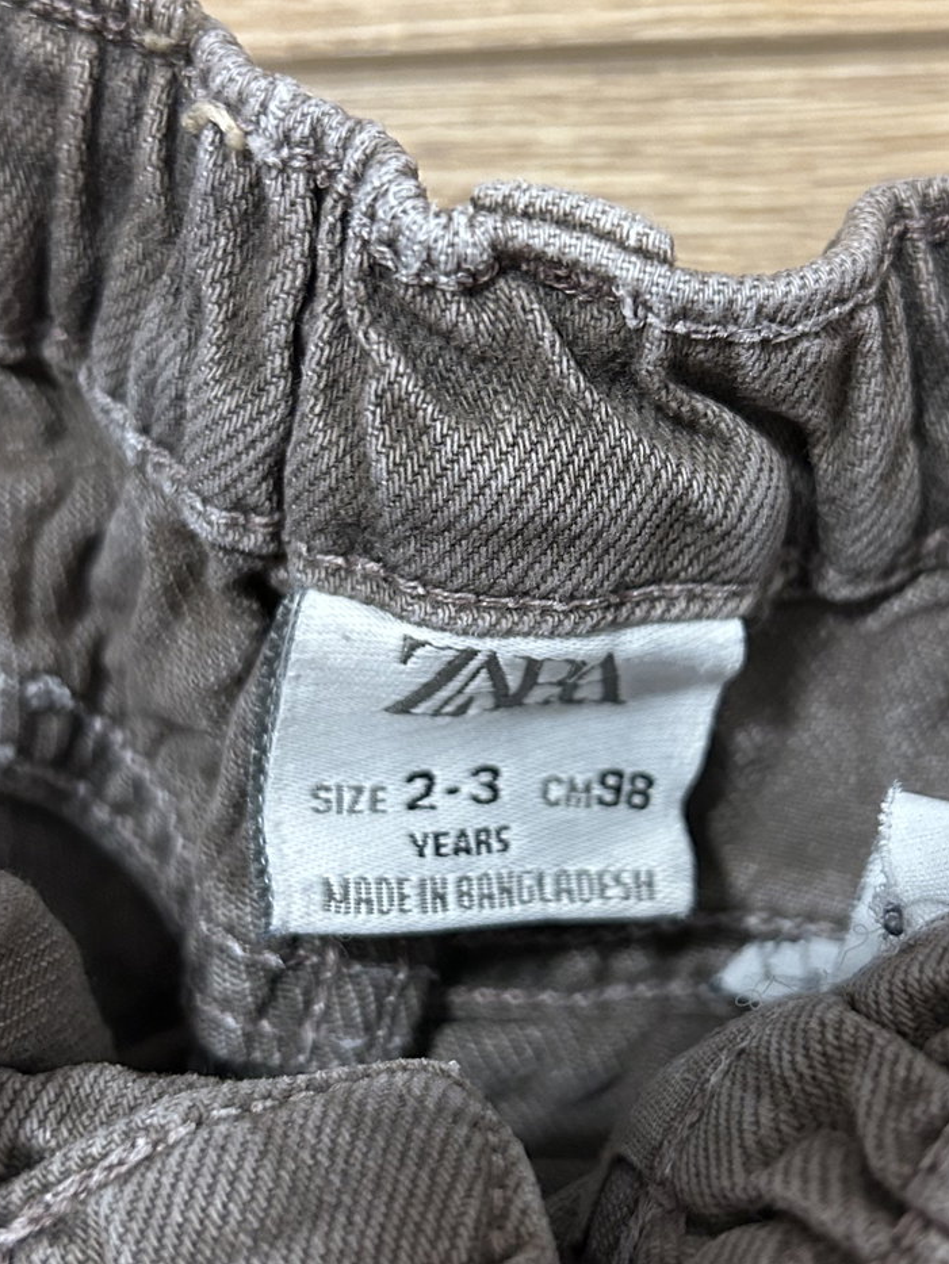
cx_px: 540
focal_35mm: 46
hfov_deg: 31.5
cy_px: 631
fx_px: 1681
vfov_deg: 41.2
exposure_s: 1/50
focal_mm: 5.7
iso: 500
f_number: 1.5
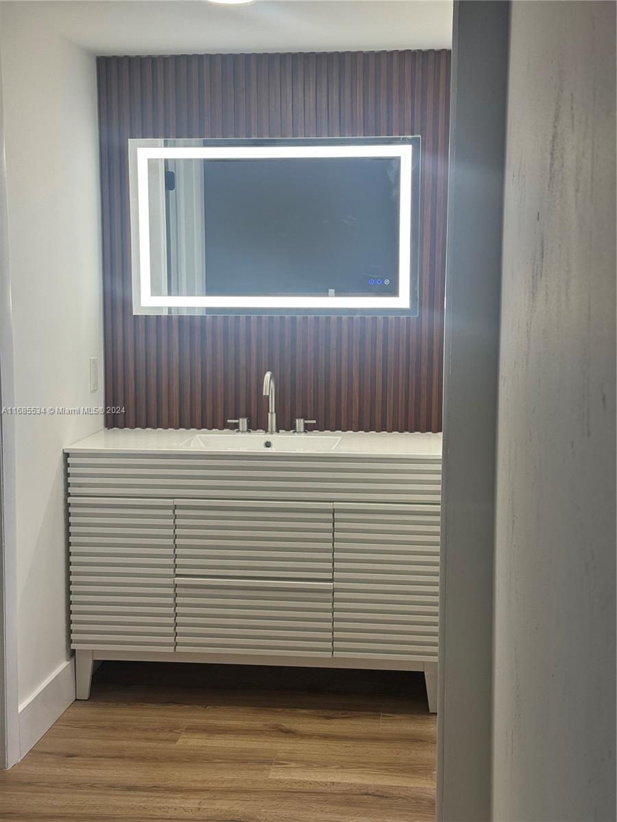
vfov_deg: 39.7
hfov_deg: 30.3
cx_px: 308
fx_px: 1141
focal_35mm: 48
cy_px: 411
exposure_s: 1/120
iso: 100
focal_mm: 6.76
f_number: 1.78
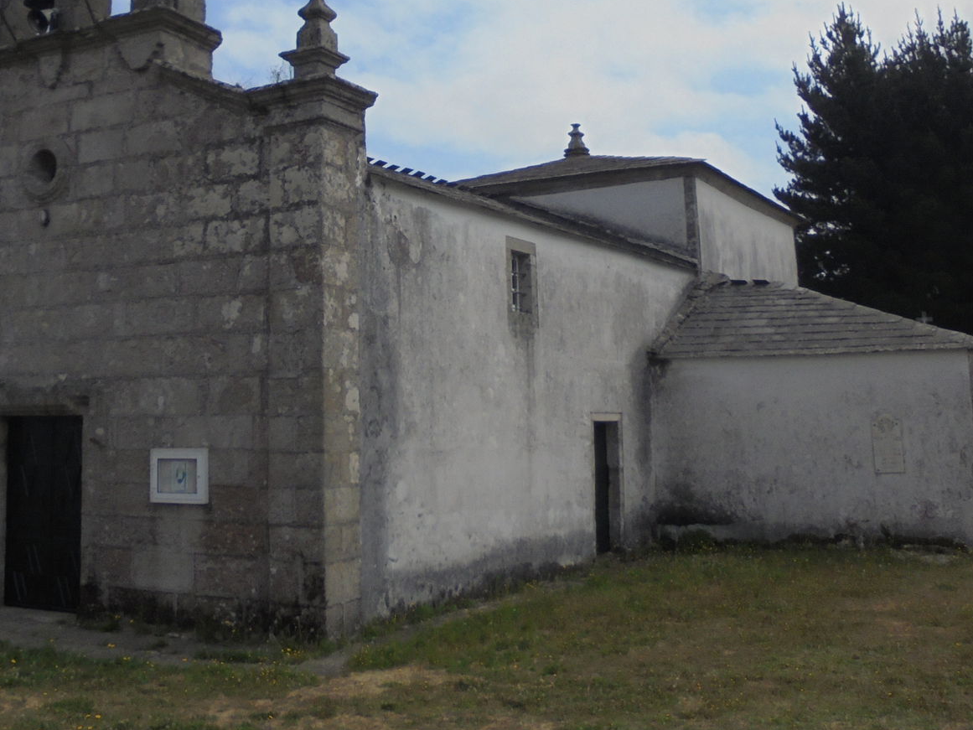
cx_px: 389
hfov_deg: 43.6
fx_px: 1209
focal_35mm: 43
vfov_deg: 33.0
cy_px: 189
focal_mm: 4.6
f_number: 11.5
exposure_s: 1/200
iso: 100
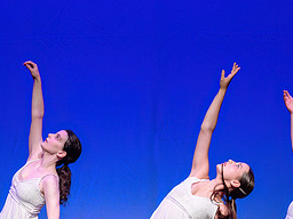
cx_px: 94
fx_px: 3005
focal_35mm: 355
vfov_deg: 4.2
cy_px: 191
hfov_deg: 5.6
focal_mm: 145
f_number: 2.8
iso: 1600
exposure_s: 1/500
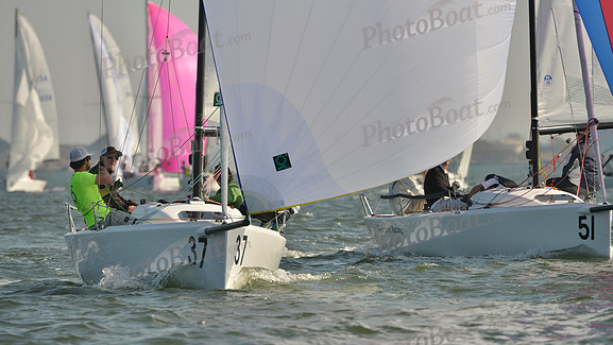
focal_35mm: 400
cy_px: 189
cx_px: 307
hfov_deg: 5.4
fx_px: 6504
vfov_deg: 3.0
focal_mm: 380
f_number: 8
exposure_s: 1/1600
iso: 280
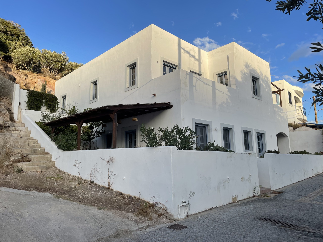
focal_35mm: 26
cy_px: 121
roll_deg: +1.6
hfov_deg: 67.3
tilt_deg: +10.7
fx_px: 243
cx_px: 162
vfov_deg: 53.1
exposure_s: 1/1887
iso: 32
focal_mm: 4.2
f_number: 1.6
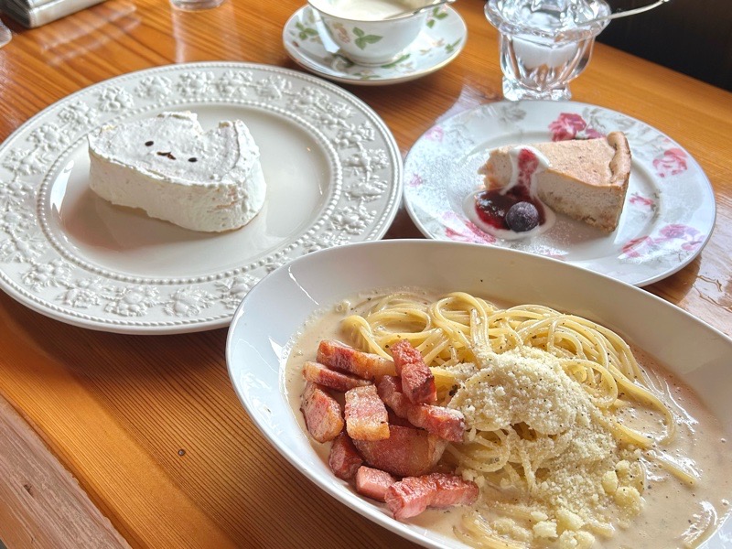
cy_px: 274
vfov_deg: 53.1
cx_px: 366
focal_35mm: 26
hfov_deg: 67.3
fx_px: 550
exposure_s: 1/131
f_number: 1.5
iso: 32
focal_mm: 5.7
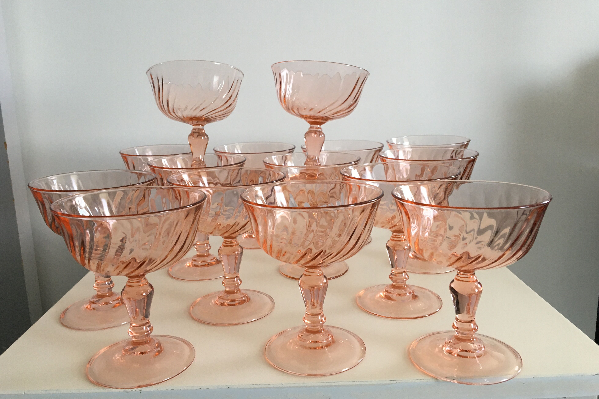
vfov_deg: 42.3
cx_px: 293
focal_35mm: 31
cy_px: 190
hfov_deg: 60.3
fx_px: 516
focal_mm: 4.15
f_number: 2.2
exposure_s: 1/33
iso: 80
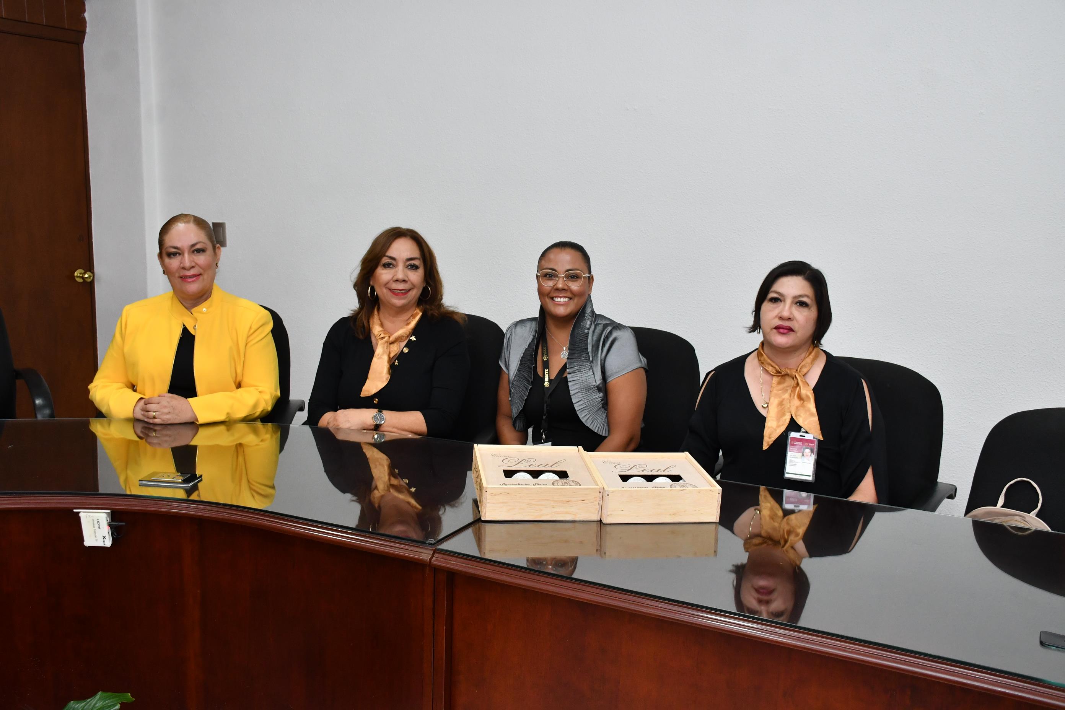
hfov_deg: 55.8
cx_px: 532
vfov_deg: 38.9
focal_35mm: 34
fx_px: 1006
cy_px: 355
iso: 1000
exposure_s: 1/100
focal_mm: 23
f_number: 5.6
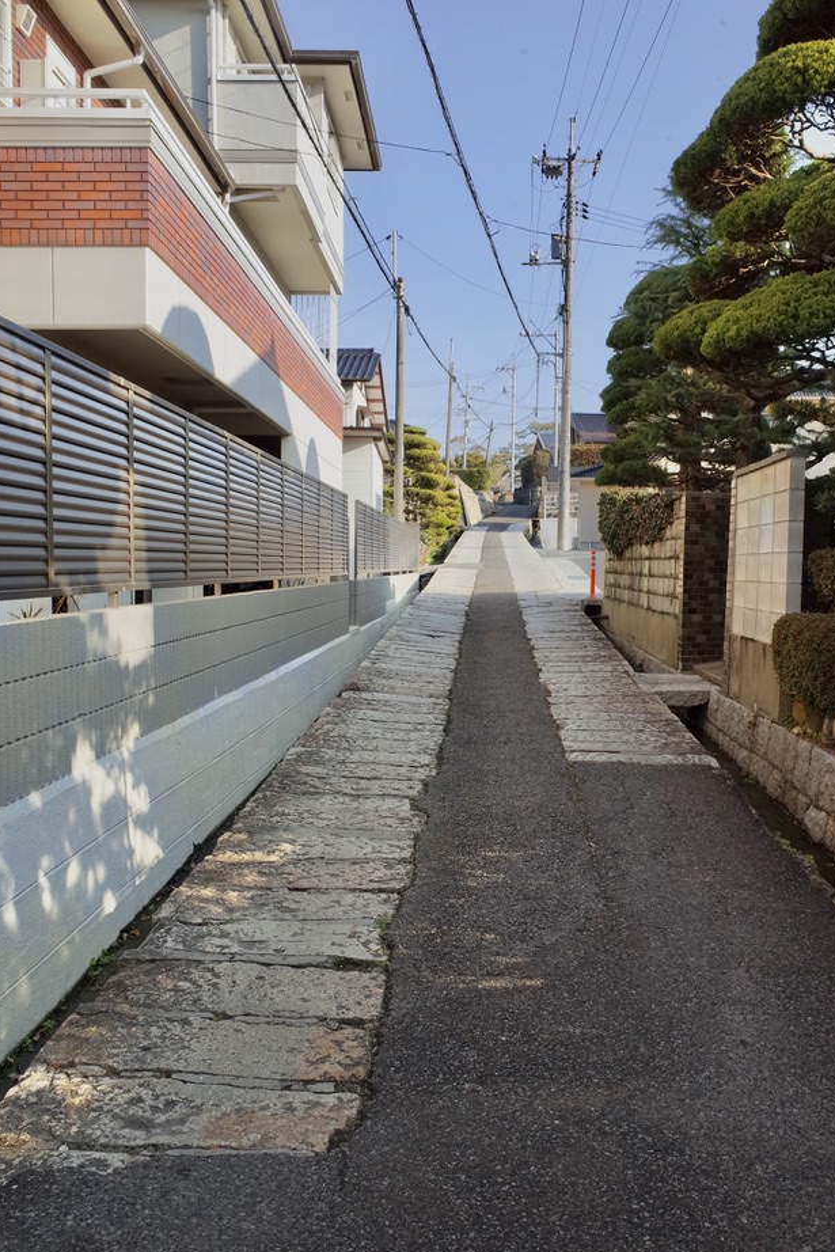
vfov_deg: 57.2
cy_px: 663
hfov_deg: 39.9
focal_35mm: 33
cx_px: 464
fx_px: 1148
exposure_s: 1/90
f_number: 9
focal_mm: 18.3
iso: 100
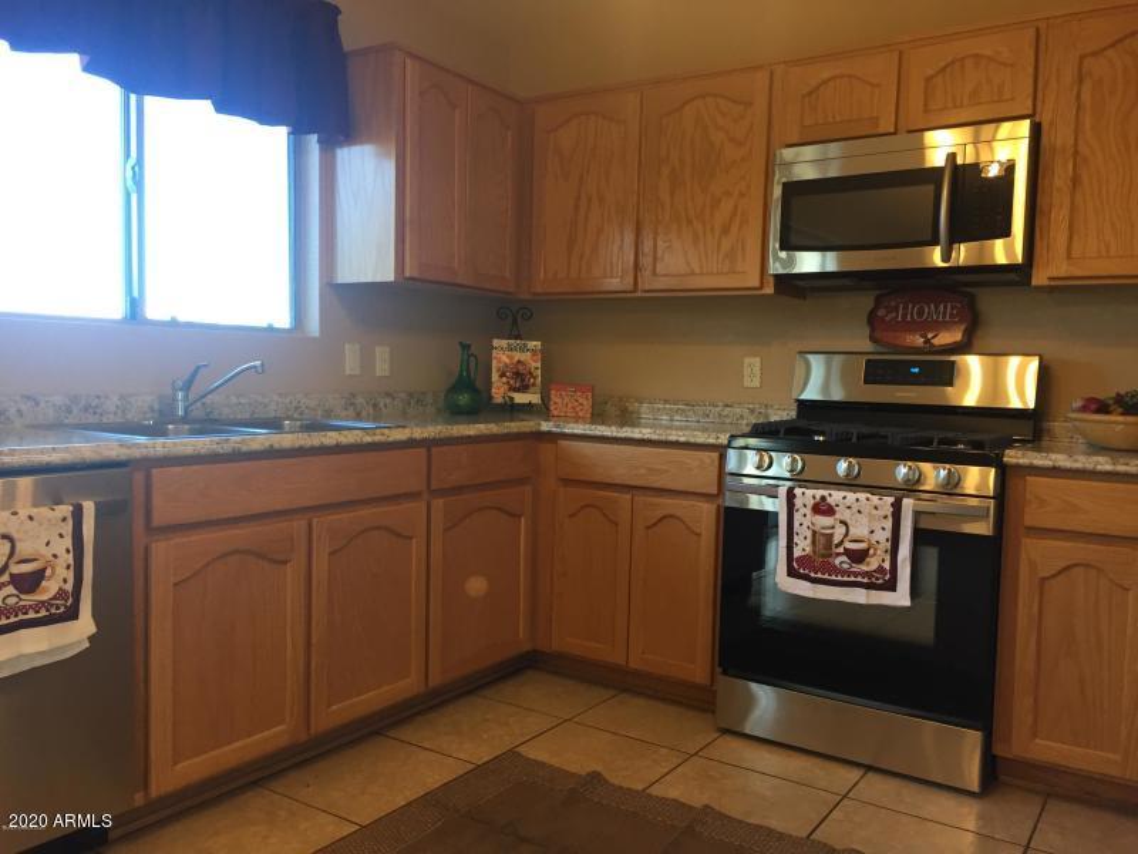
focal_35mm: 29
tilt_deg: -6.0
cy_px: 427
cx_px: 569
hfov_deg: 61.7
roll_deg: -1.9
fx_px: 953
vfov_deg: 48.2
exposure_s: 1/30
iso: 50
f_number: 2.2
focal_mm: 4.15
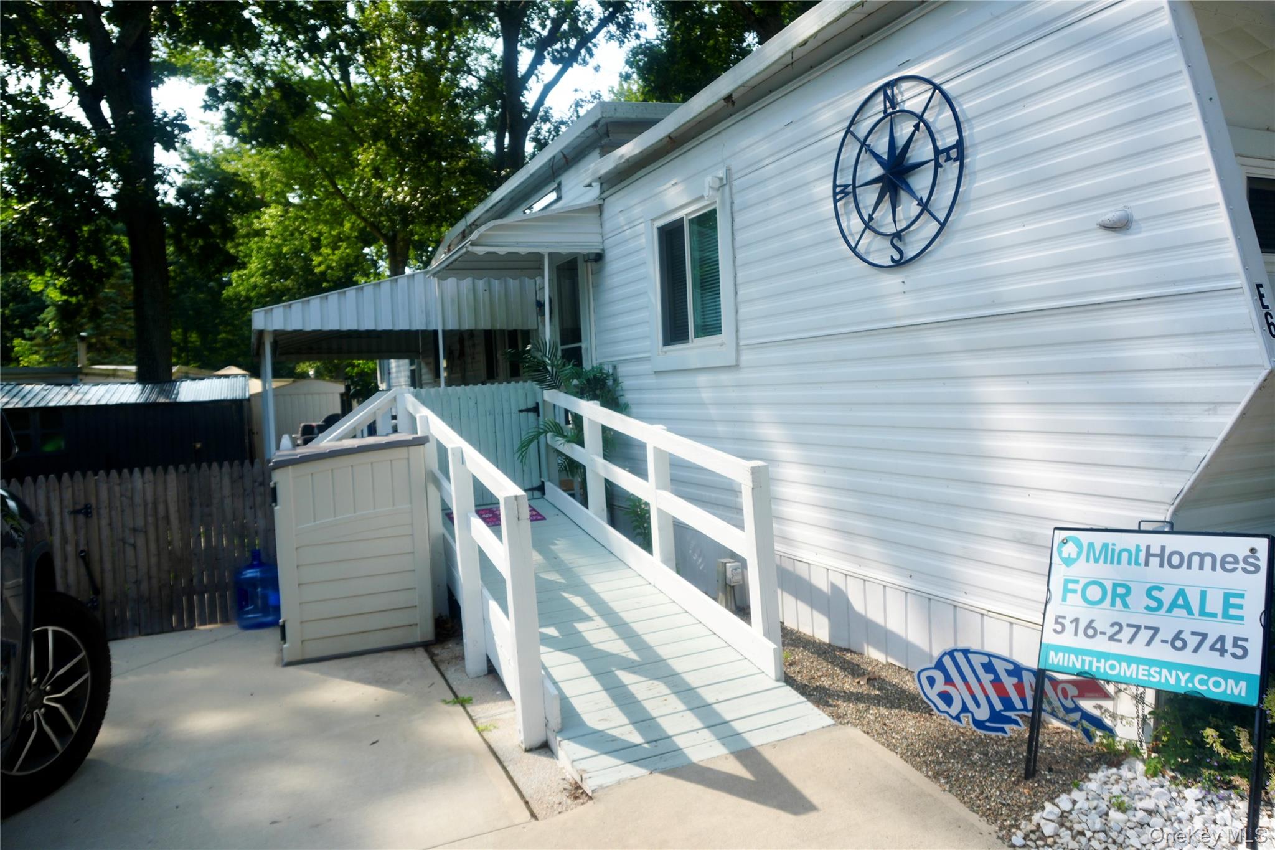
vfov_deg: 53.1
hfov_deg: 73.7
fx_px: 850
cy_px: 425
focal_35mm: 24
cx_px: 638
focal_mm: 16
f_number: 5
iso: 100
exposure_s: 1/400
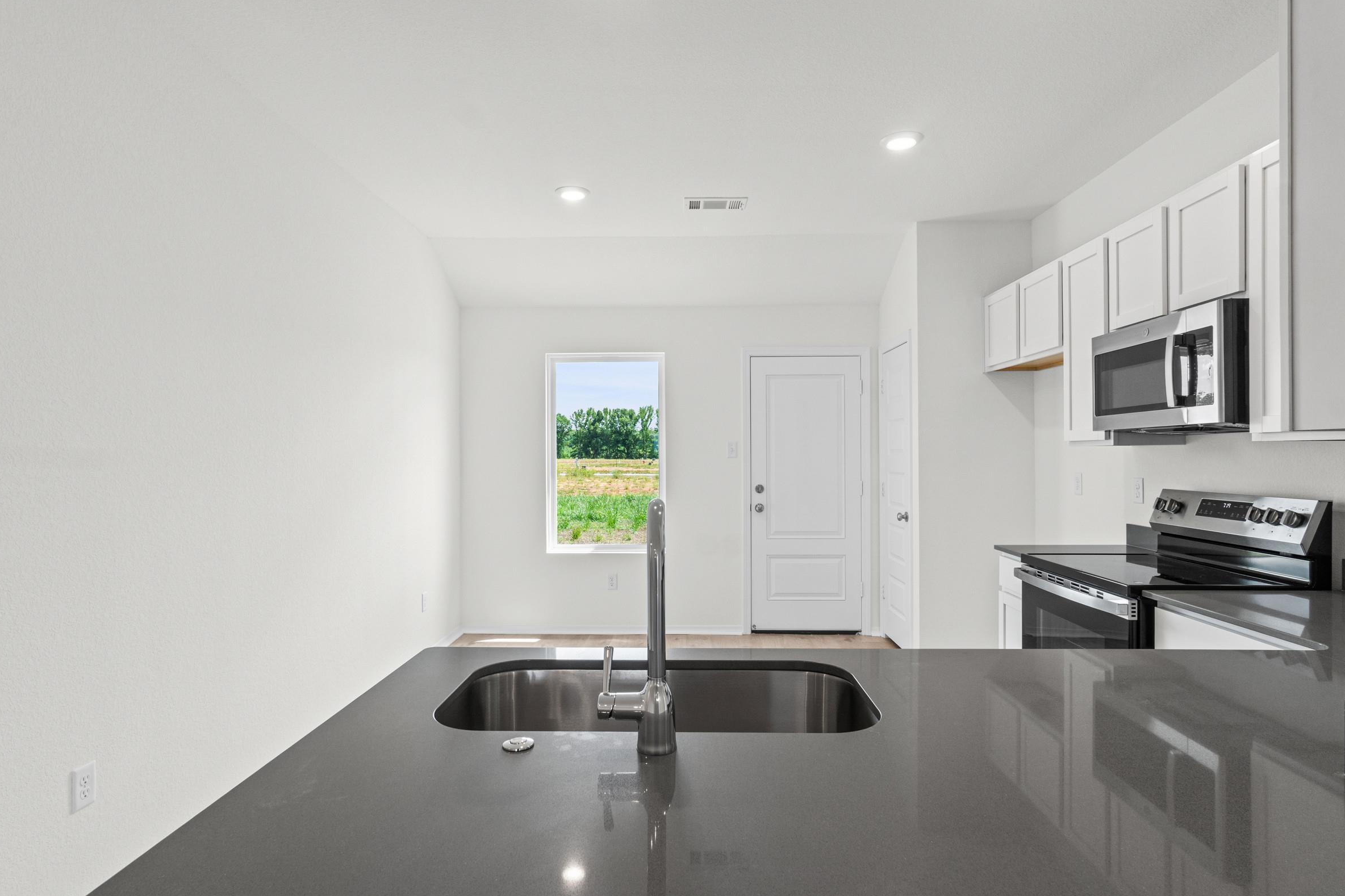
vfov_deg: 64.5
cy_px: 459
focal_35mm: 19
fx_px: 710
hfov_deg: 86.9
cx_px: 686
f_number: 9
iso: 250
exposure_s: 1/10
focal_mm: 12
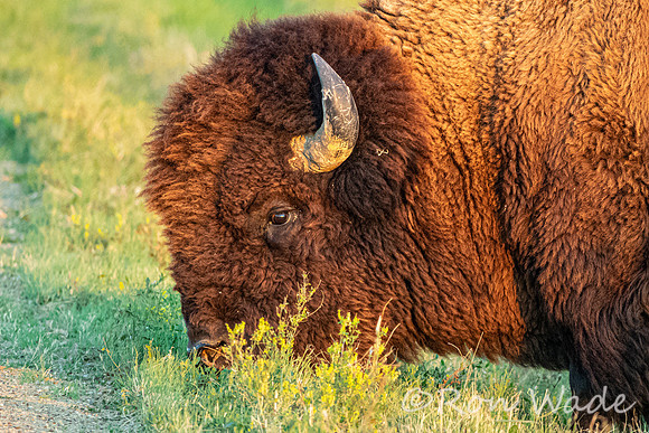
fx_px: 14285
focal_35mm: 792
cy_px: 163
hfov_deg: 2.6
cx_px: 430
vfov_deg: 1.7
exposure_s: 1/250
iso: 2000
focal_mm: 219.33
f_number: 4
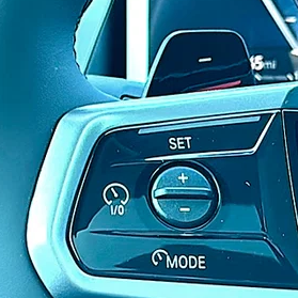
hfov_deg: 15.7
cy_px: 179
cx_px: 181
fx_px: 1081
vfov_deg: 15.7
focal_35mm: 111
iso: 64
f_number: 1.78
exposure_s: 1/90
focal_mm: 6.86
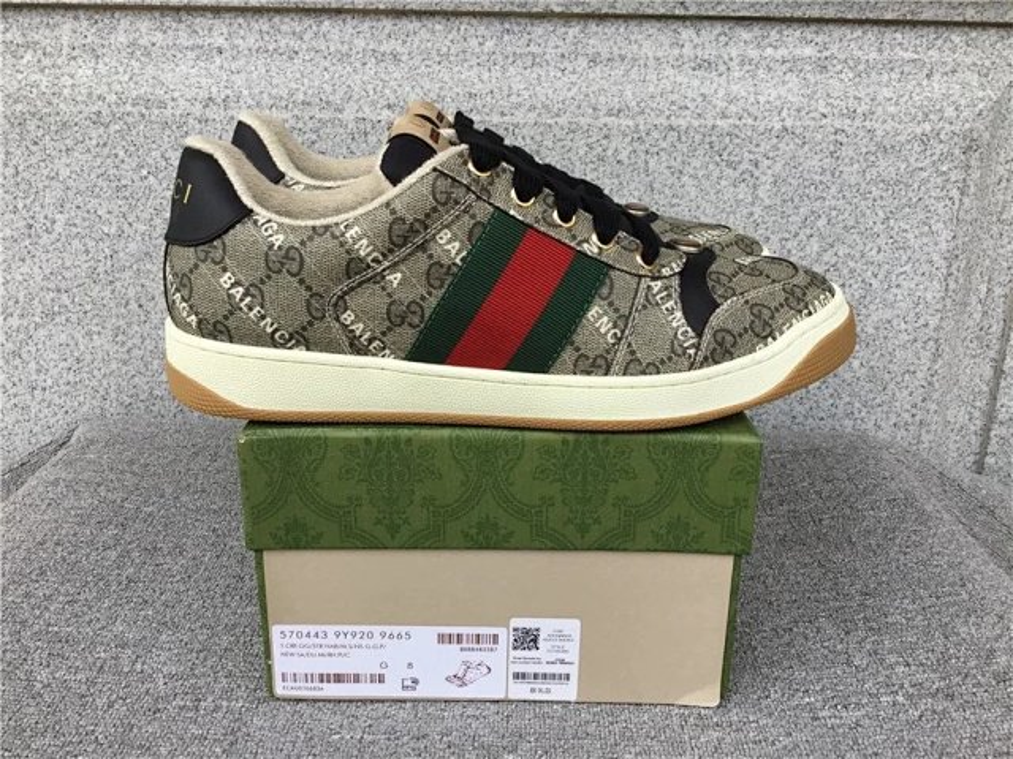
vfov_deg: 45.4
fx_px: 907
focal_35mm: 31
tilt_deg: -19.5
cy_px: 380
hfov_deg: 58.4
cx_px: 506
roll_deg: -0.5
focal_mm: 3.3
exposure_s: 1/128
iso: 25
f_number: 2.4
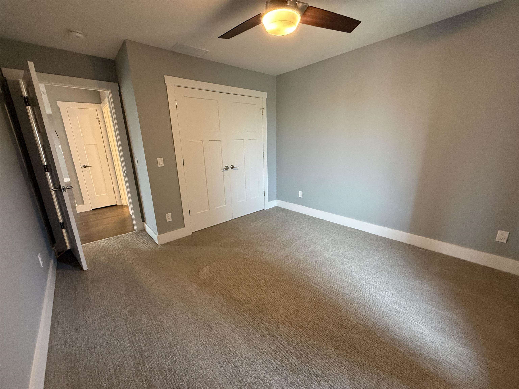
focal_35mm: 14
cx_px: 260
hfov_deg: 102.1
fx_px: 210
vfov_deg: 85.7
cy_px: 194
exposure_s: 1/60
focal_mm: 2.22
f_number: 2.2
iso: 500
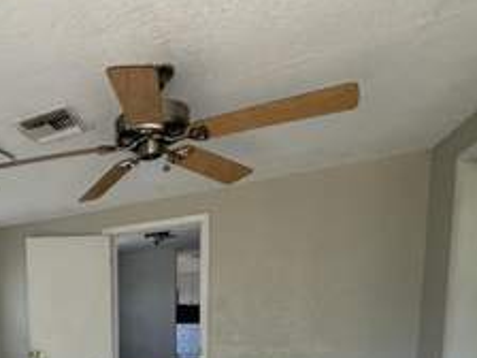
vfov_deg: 40.8
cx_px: 17
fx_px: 413
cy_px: 359
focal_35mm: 30
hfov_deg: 50.4
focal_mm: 2.22
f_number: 2.2
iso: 200
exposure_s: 1/120
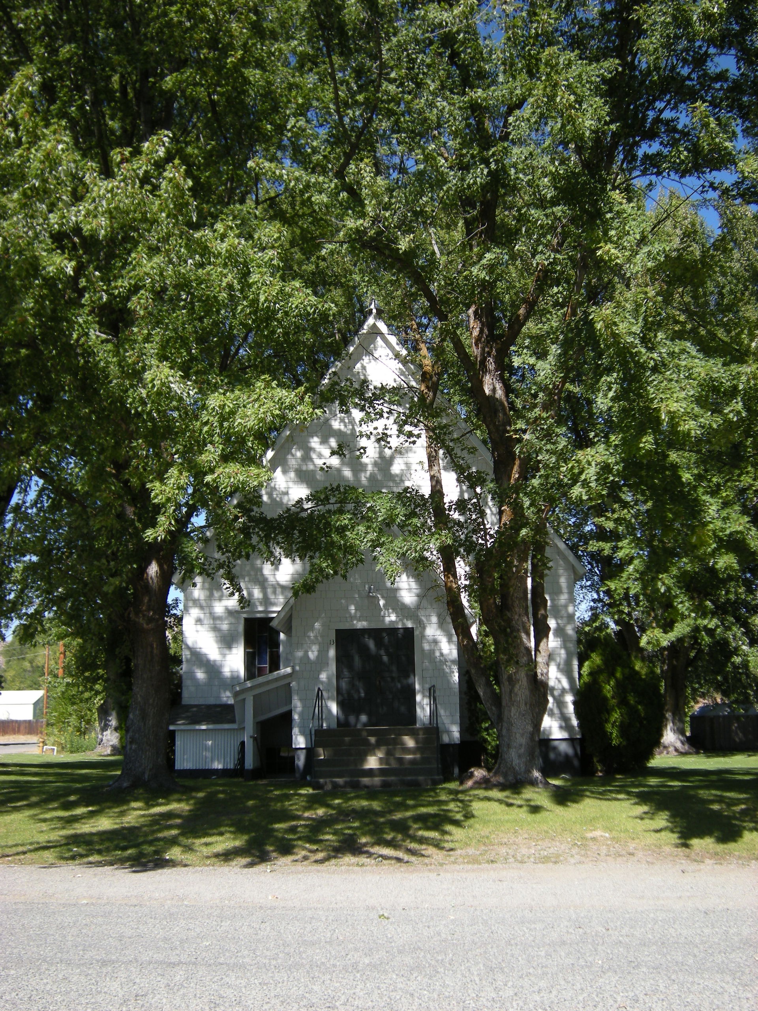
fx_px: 1109
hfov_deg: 37.7
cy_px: 506
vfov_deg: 49.0
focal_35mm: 38
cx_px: 379
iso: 64
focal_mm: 6.3
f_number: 3.2
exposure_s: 1/500
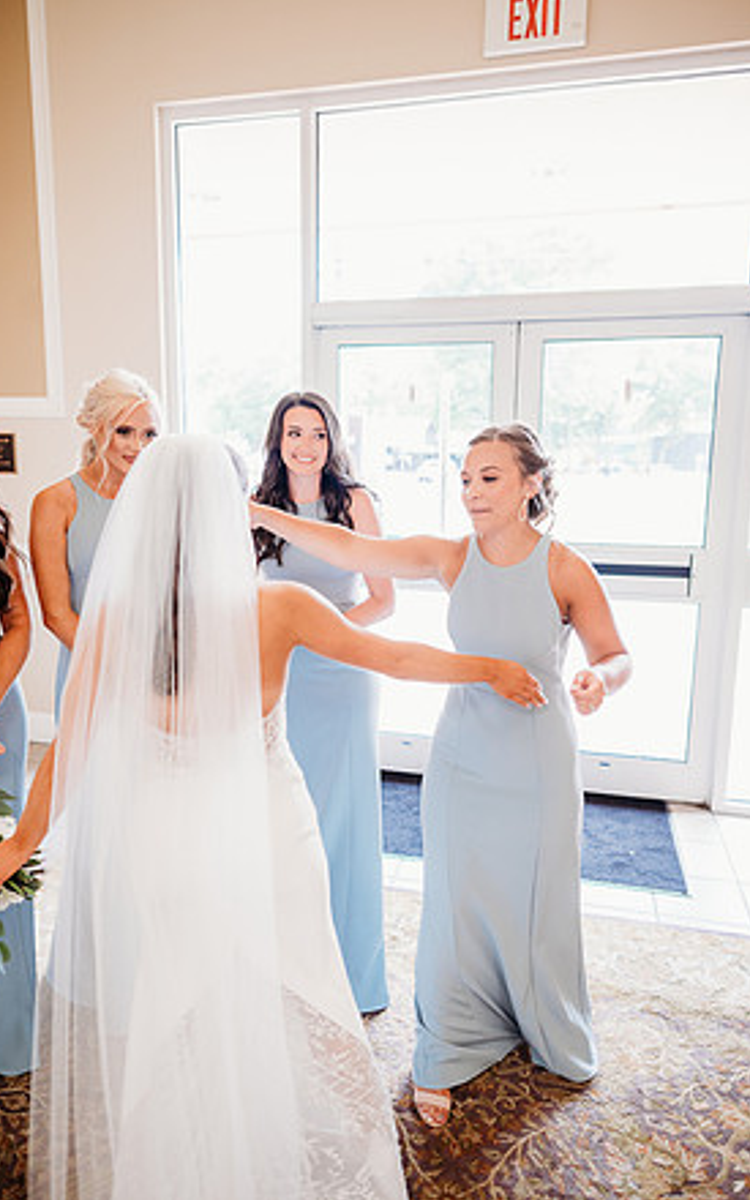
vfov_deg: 72.5
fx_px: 818
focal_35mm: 25
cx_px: 346
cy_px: 589
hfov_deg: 49.2
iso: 640
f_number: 2.5
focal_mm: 24
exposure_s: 1/160
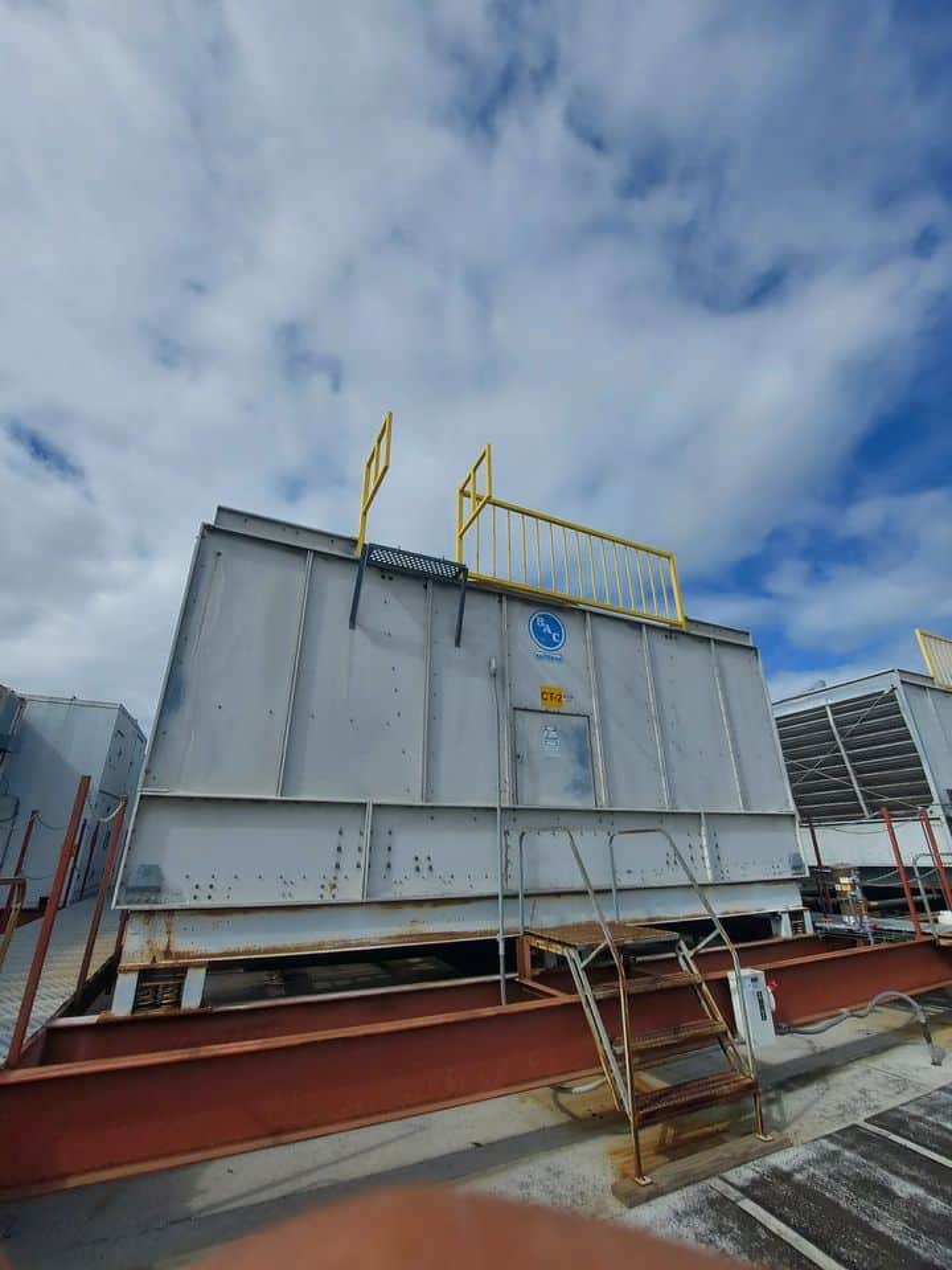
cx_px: 476
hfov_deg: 89.9
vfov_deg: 106.2
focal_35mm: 13
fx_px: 477
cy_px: 635
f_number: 2.2
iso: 64
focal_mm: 1.74
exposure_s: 1/3880
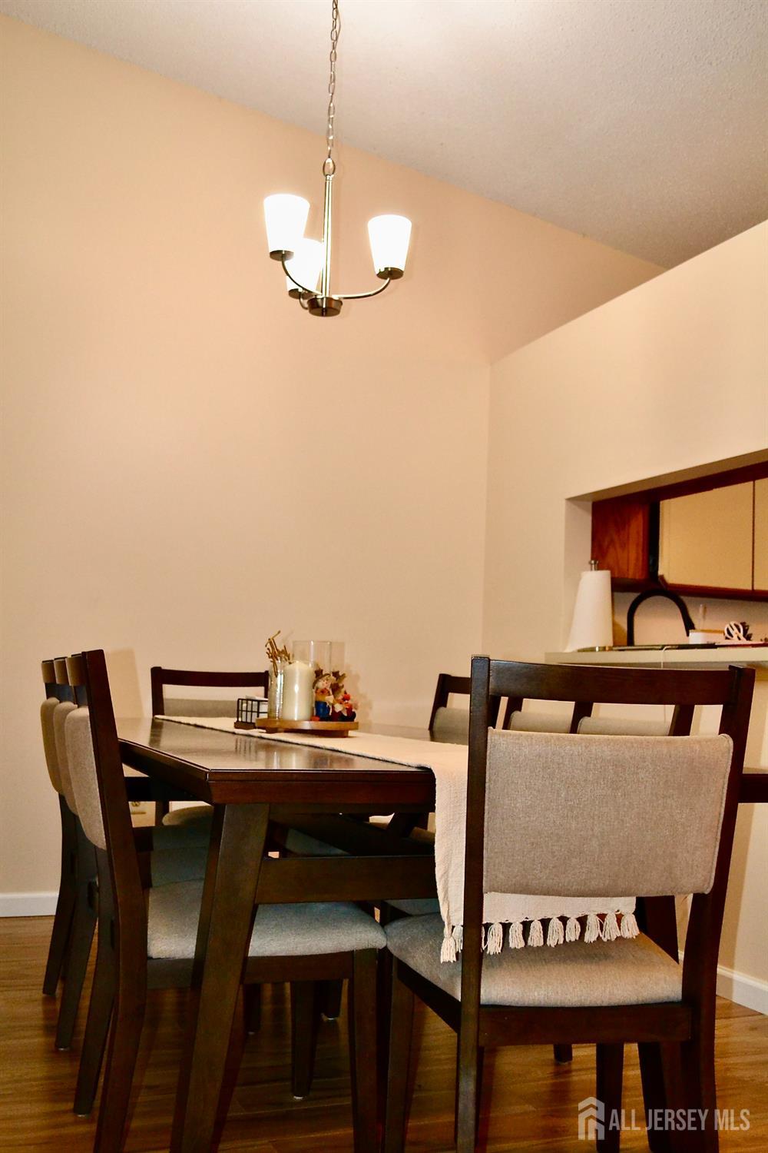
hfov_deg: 36.9
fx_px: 1152
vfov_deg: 53.1
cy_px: 576
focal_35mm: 36
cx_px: 384
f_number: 4
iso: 2000
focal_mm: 24
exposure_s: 1/60
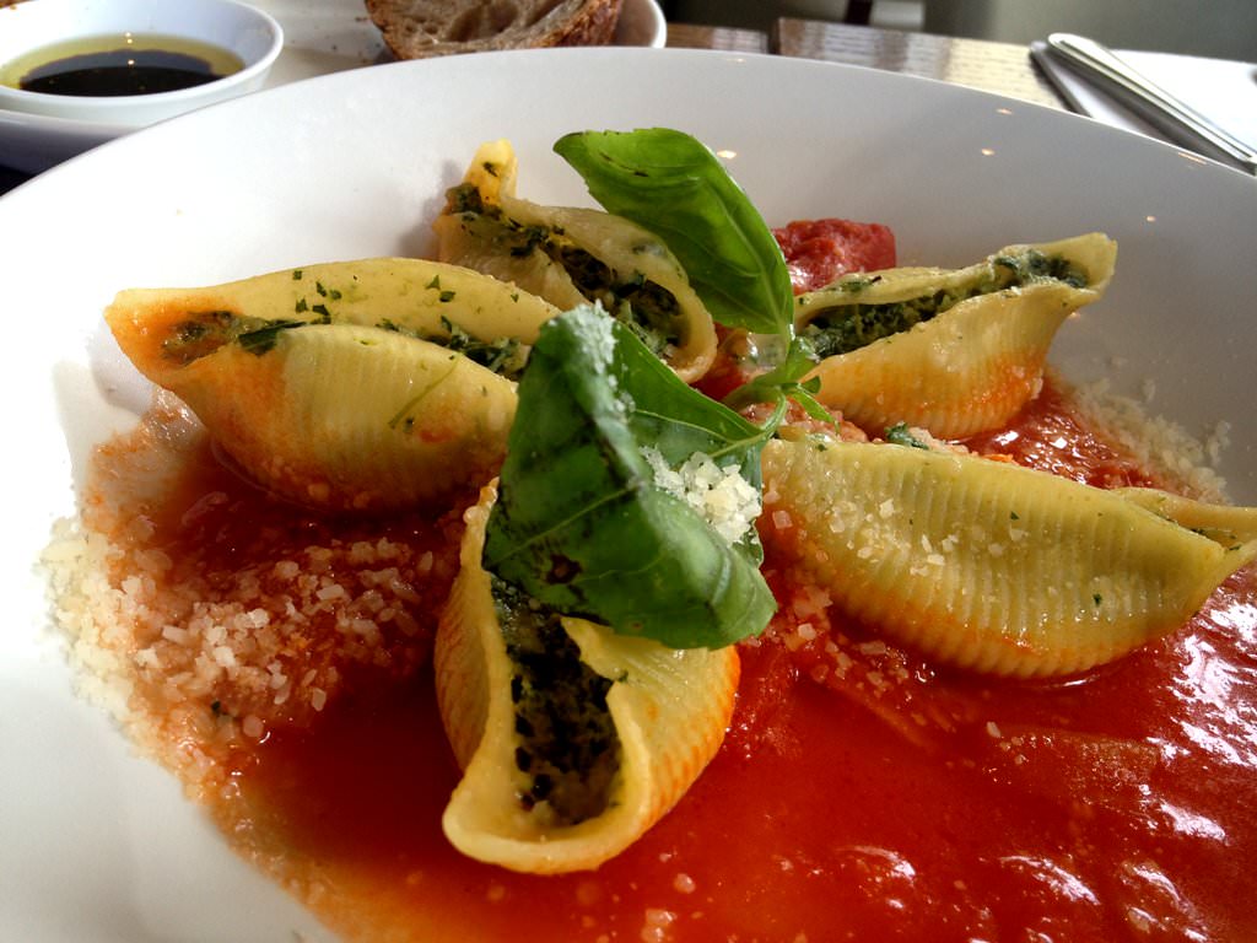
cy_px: 472
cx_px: 628
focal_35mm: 35
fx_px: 1271
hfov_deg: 52.6
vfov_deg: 40.7
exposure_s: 1/120
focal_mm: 4.28
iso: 64
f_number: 2.4
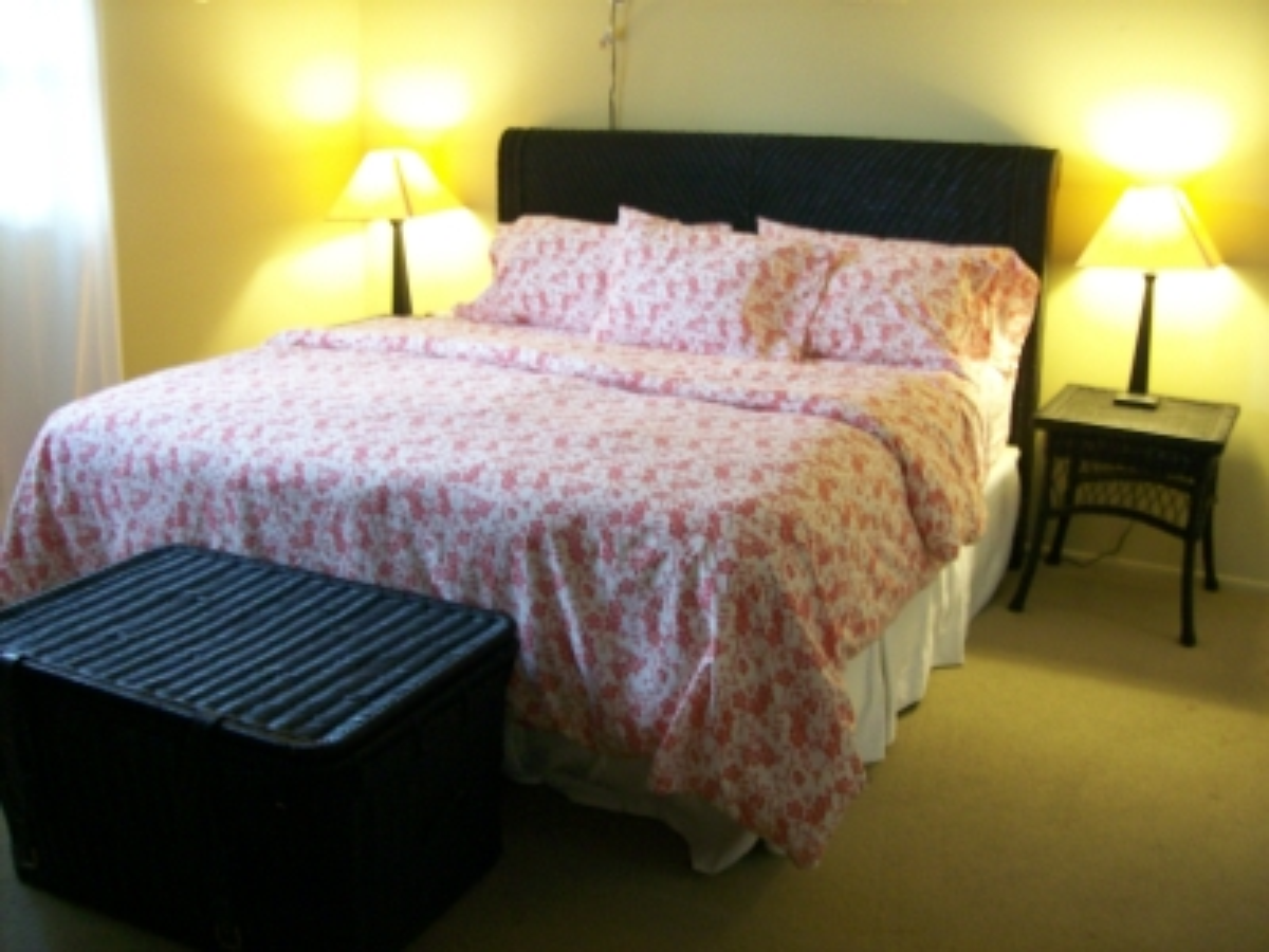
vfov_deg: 39.7
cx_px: 634
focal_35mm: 36
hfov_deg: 51.4
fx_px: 1320
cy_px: 476
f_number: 2.7
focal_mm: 6
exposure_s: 1/9.89
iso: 160
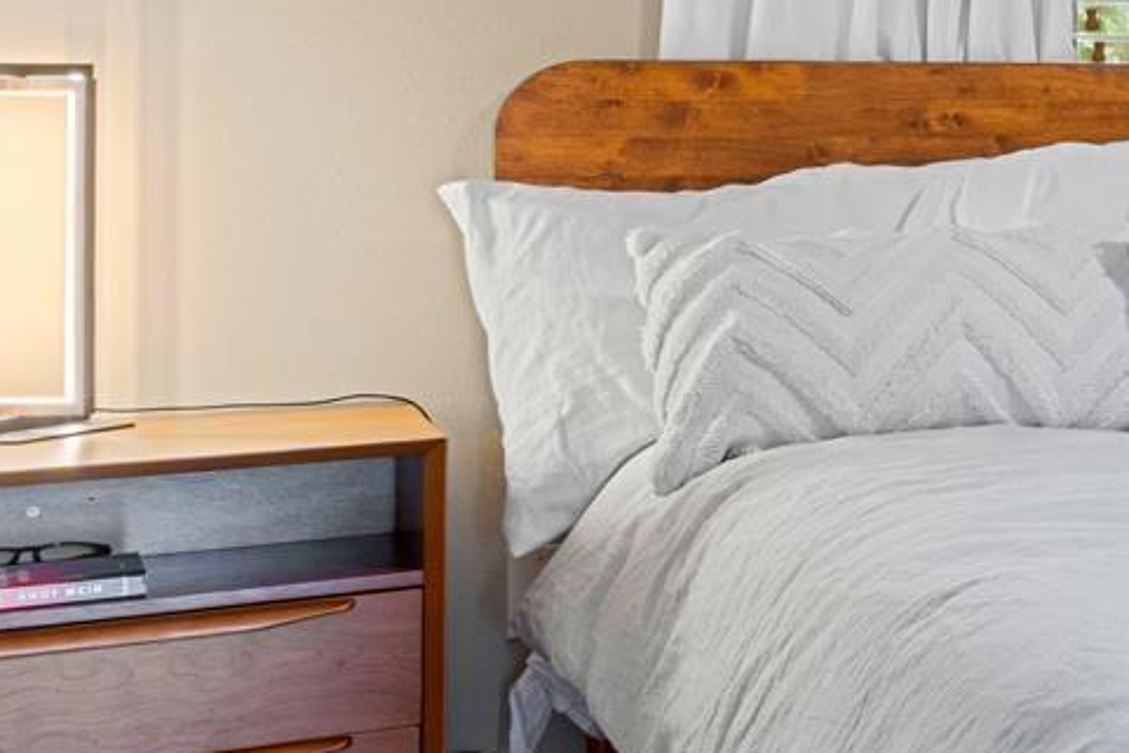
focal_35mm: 78
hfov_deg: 18.8
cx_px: 2134
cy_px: 57
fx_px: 2447
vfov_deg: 17.2
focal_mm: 10
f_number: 9
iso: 200
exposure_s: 3.2
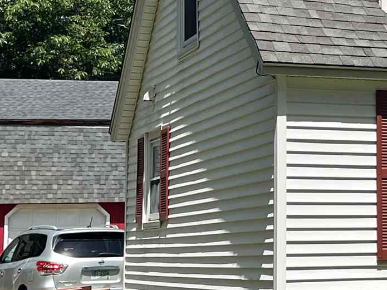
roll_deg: +1.7
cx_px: 450
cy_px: 55
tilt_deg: +8.2
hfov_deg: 16.5
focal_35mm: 115
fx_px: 1285
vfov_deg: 12.8
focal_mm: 5.7
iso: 50
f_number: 1.5
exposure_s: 1/4274
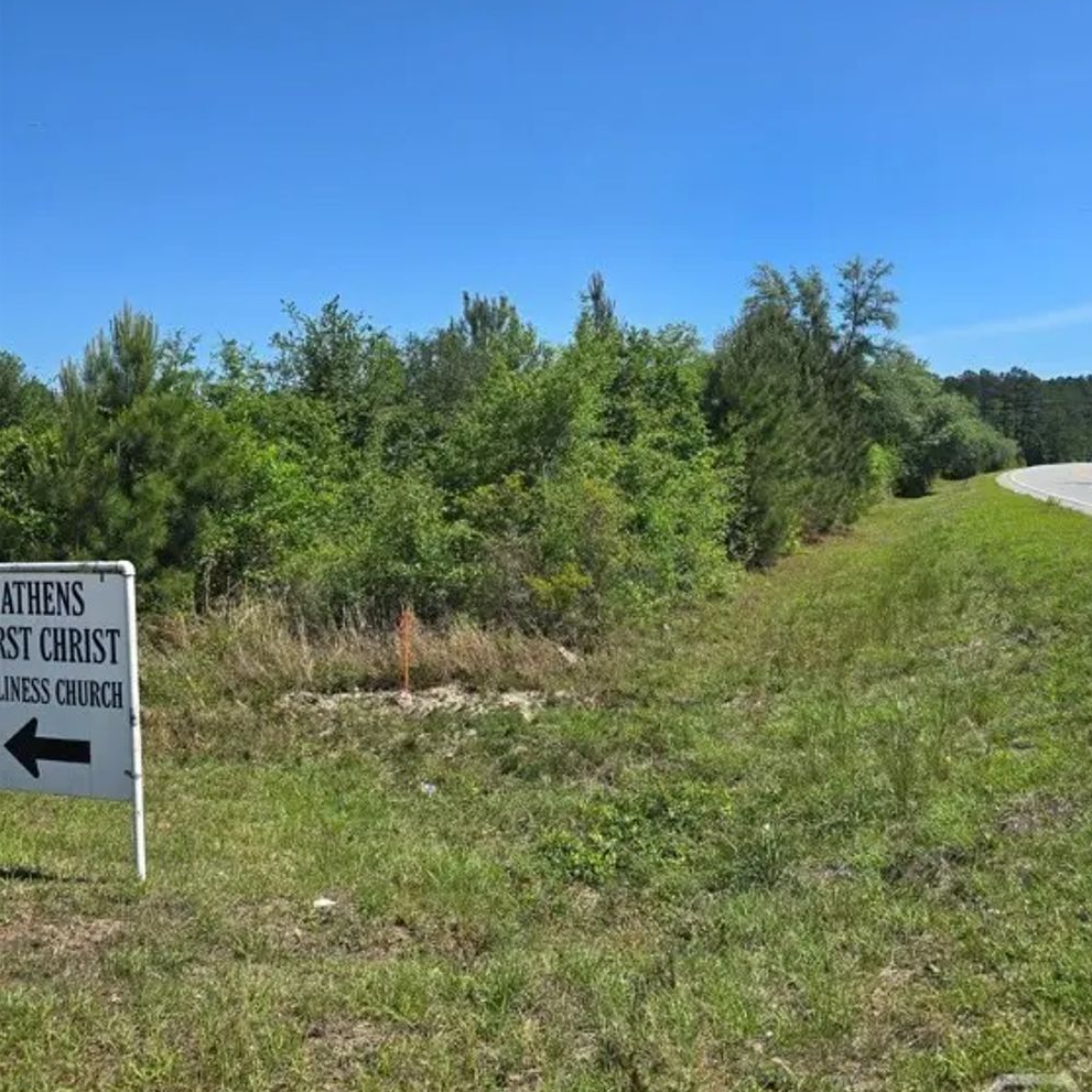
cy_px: 495
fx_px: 999
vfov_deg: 57.2
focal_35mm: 28
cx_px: 562
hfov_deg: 57.3
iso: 12
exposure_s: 1/814
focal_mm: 6.3
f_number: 1.7
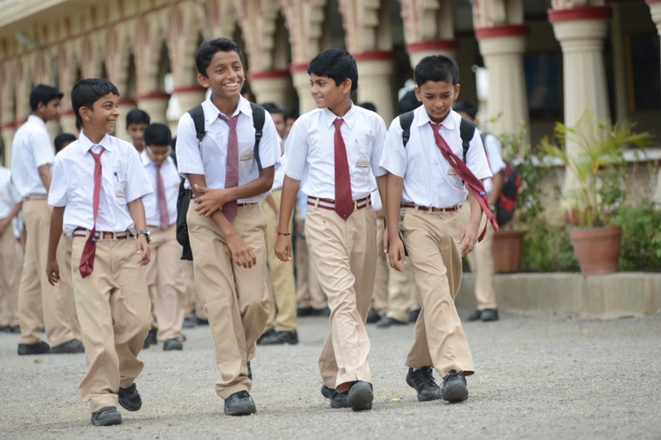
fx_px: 3672
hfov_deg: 10.3
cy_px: 220
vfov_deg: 6.9
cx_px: 330
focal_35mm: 200
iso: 400
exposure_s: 1/1000
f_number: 4.5
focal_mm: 200
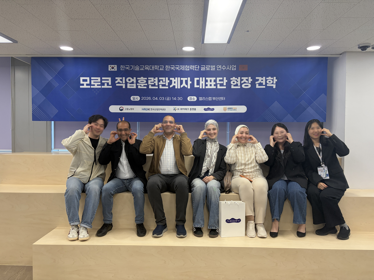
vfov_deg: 53.1
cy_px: 140
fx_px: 281
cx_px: 187
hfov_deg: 67.3
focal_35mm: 26
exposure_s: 1/187
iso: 125
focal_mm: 5.96
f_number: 1.6
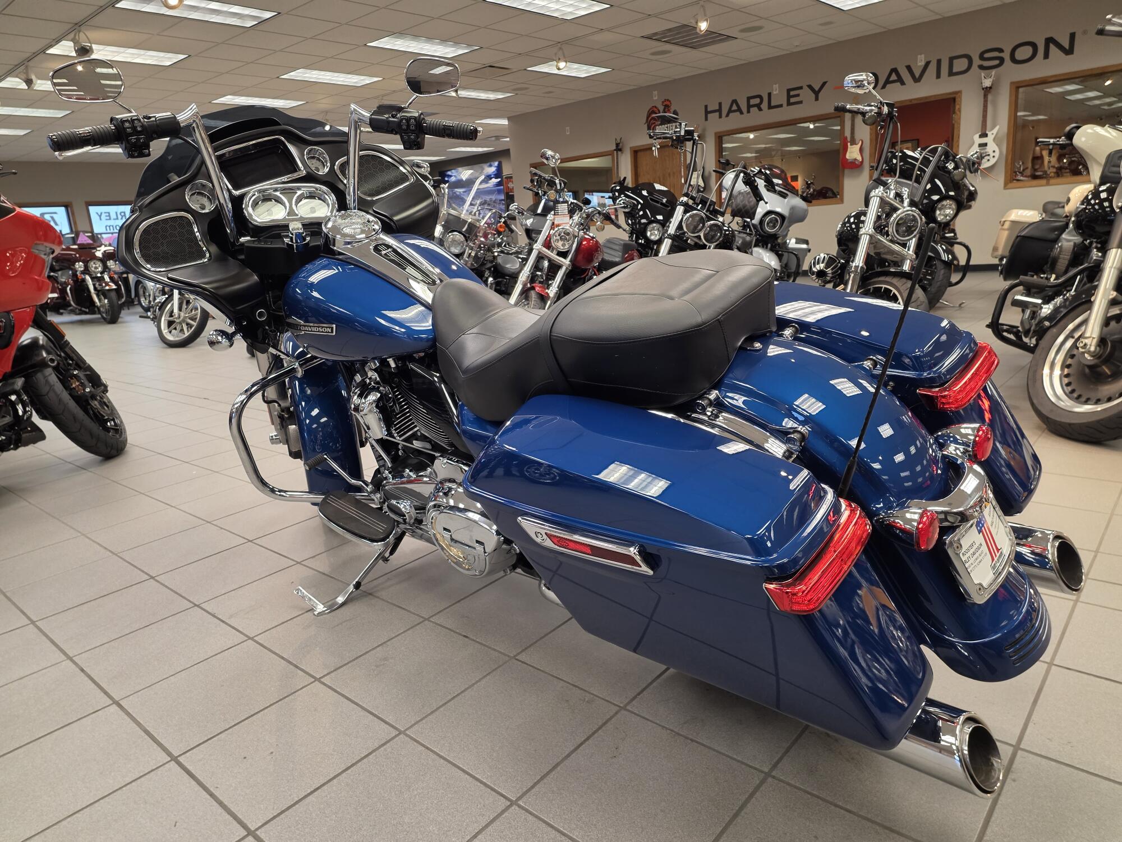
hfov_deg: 73.9
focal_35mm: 23
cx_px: 561
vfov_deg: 58.9
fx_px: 745
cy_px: 421
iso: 250
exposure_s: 1/120
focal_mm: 6.25
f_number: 1.7
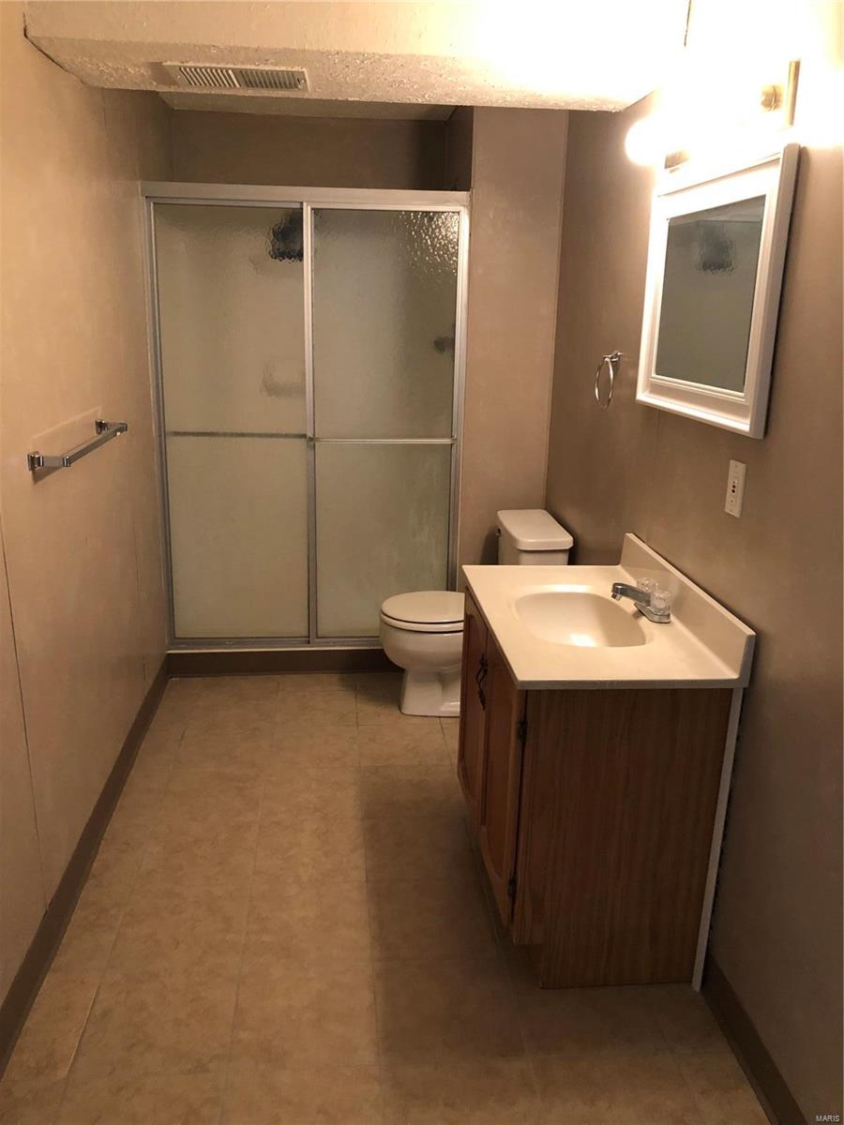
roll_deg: -1.5
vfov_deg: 63.4
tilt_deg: -15.9
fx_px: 910
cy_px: 562
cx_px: 422
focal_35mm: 28
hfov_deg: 49.7
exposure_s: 1/12
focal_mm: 3.99
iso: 100
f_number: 1.8
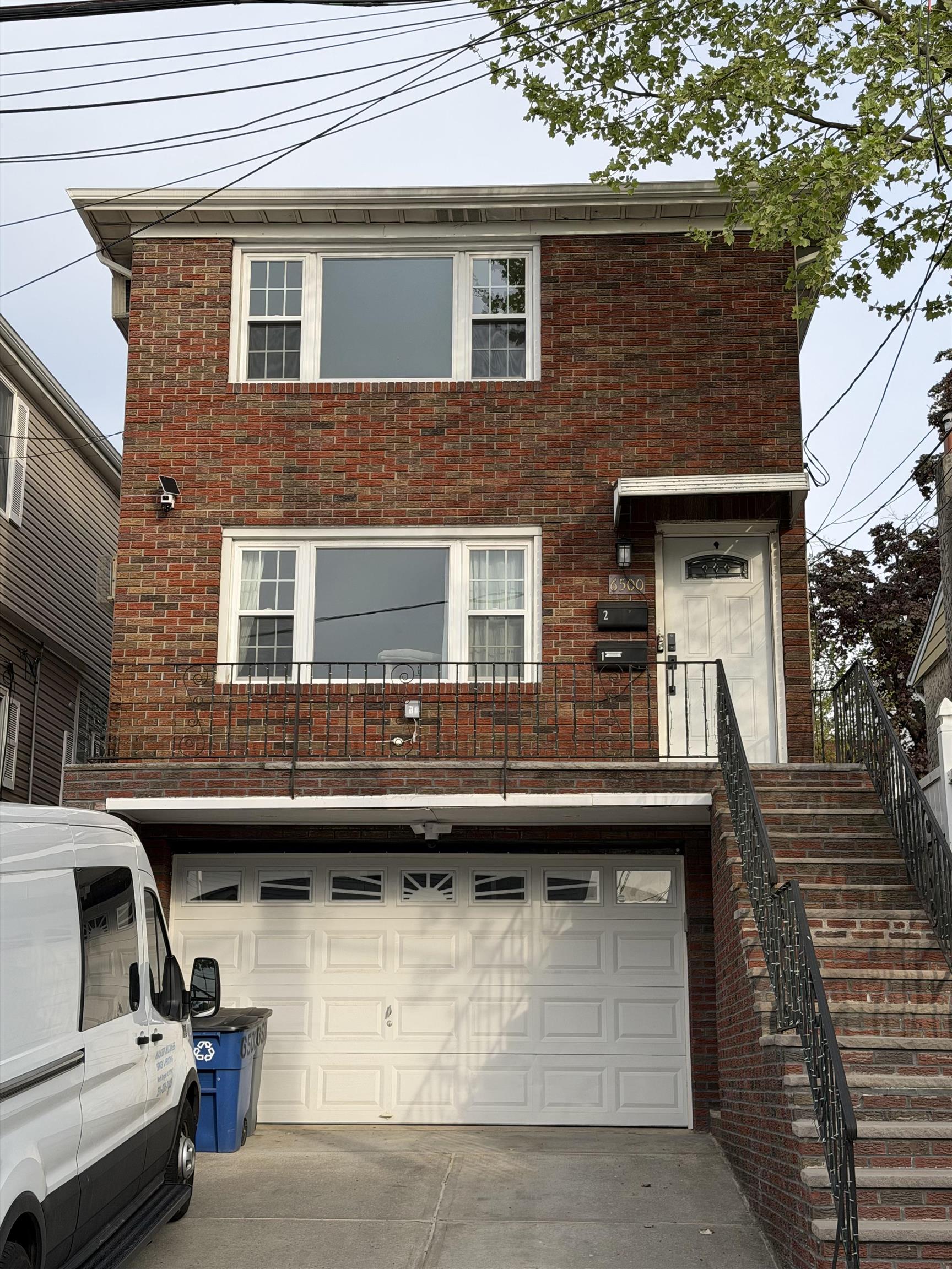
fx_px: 1760
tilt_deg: +14.4
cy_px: 634
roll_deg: -0.6
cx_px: 476
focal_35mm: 48
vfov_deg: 39.7
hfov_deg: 30.3
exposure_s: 1/1642
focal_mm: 6.76
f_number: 1.78
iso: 64
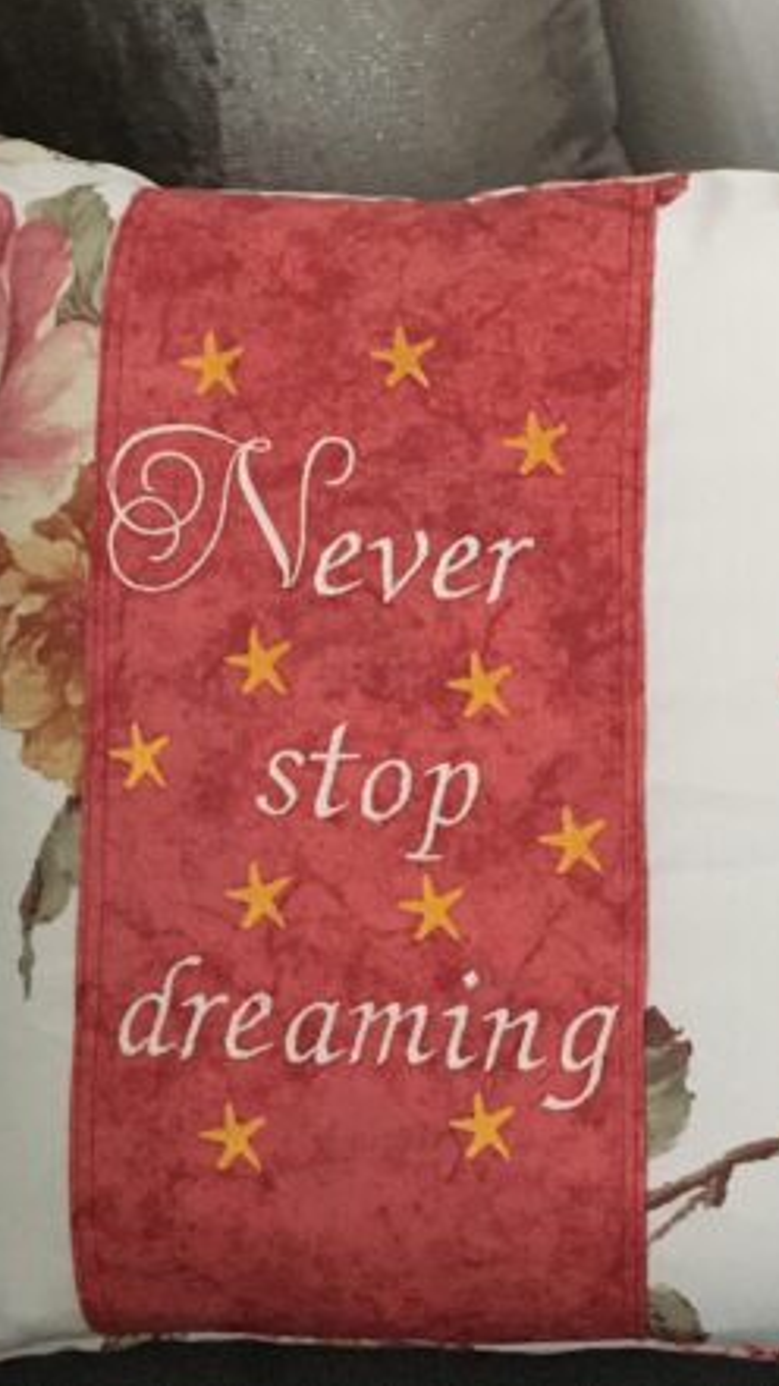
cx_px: 663
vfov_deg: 47.4
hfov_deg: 27.0
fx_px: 1579
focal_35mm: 43
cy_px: 682
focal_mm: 4.15
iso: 250
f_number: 2.2
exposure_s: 1/17
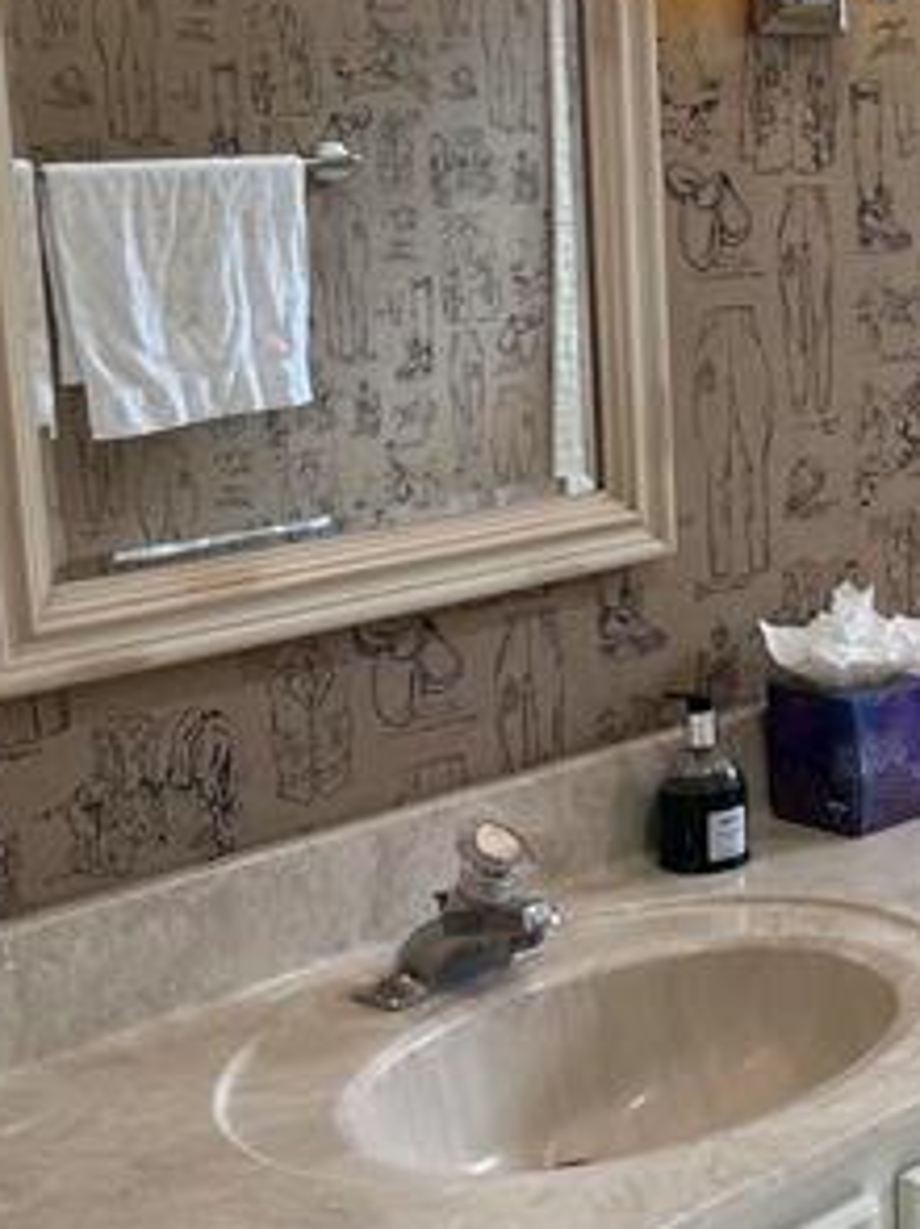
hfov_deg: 20.1
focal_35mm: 68
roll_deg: +1.5
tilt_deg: -11.3
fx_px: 2413
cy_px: 539
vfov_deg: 28.6
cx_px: 1146
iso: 64
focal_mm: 5.1
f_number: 1.6
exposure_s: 1/125
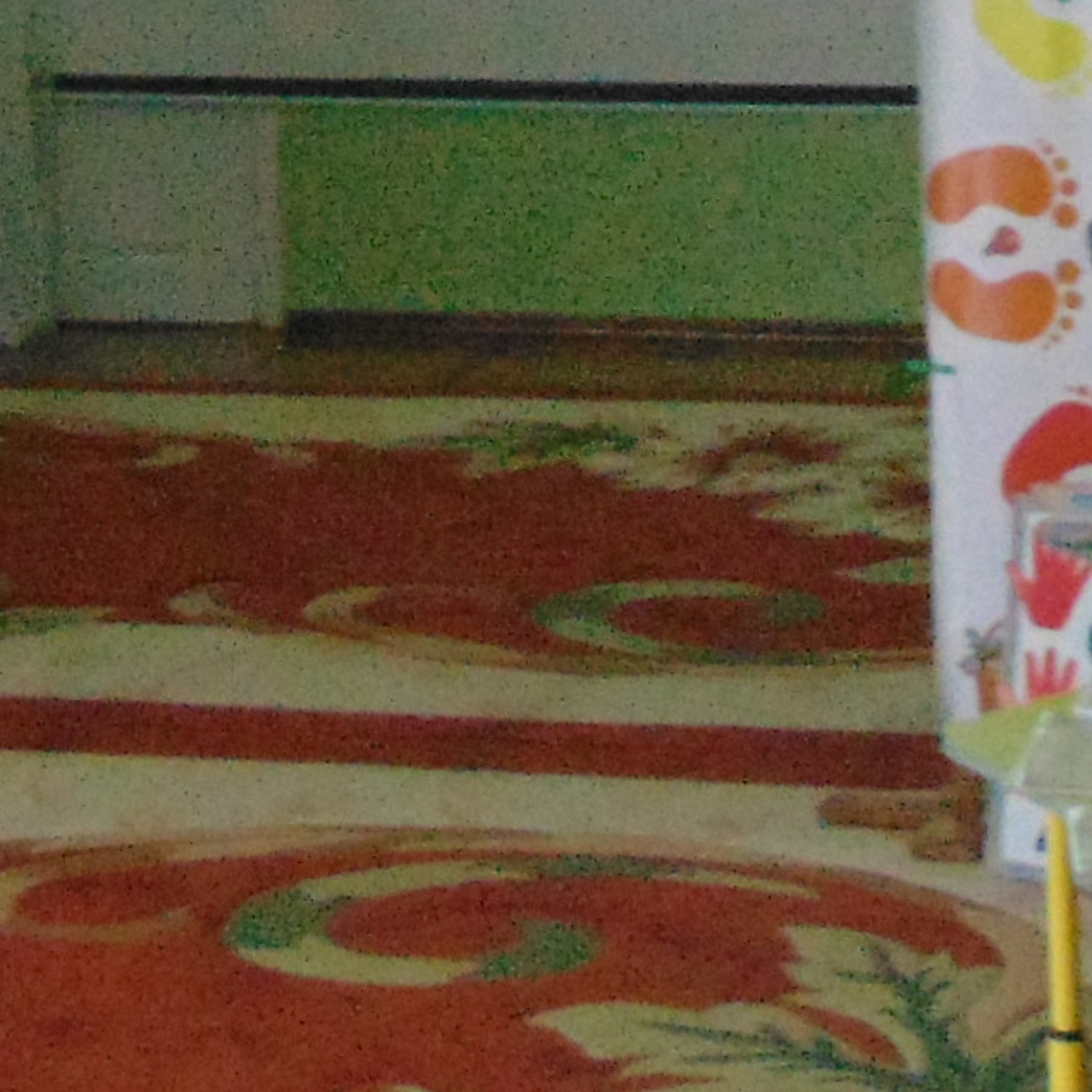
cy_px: -750
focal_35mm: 127
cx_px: 91
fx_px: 4533
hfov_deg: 13.6
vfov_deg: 12.7
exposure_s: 1/30
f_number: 3
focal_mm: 4.5
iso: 400
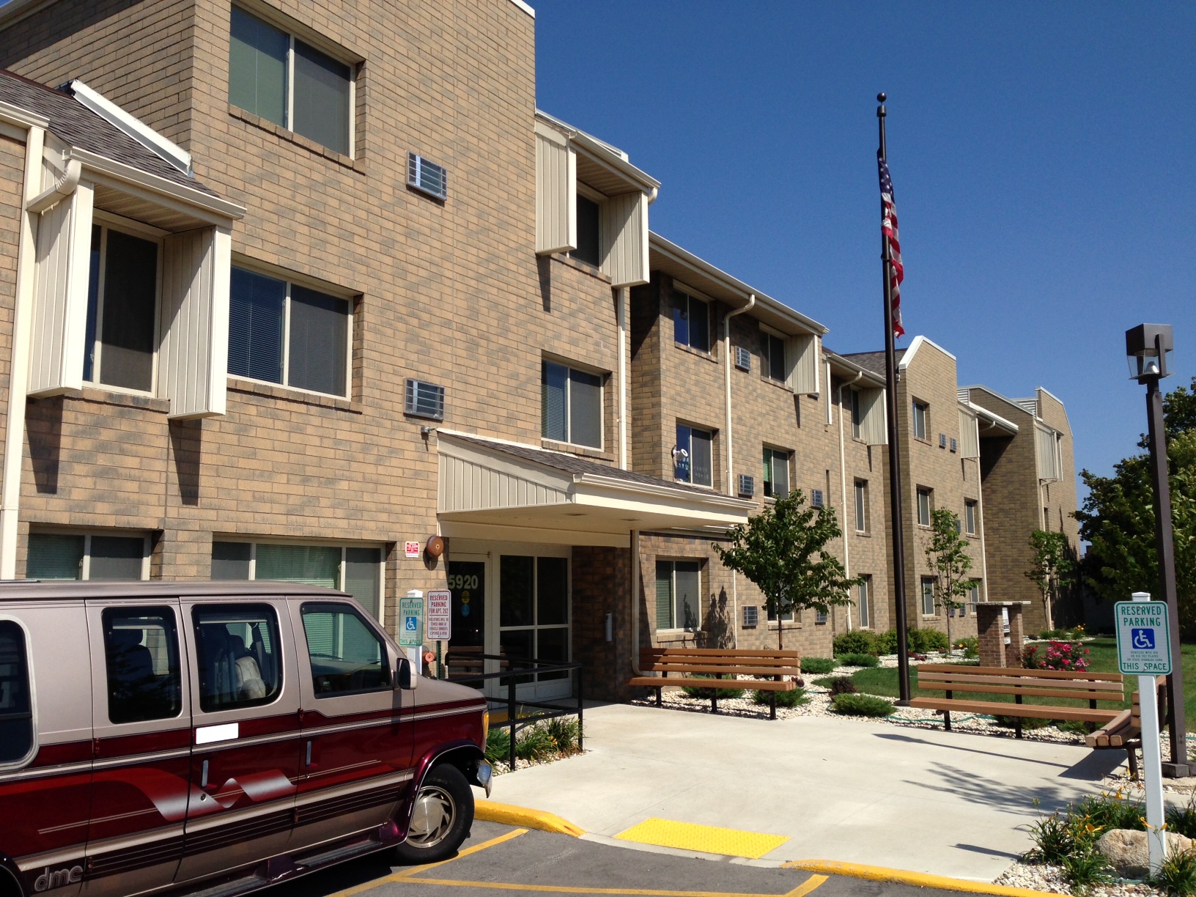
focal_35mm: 33
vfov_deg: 42.9
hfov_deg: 55.4
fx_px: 1140
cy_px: 448
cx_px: 598
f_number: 2.4
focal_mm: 4.13
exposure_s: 1/2169
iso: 50
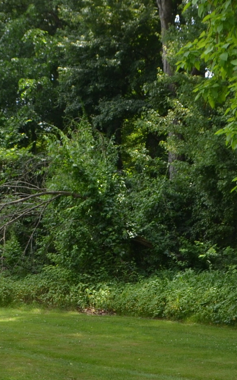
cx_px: 62
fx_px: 930
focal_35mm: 90
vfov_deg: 23.0
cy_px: 153
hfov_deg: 14.5
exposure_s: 1/200
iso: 100
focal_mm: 18
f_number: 5
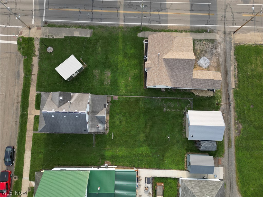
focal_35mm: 24
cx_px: 132
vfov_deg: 56.8
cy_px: 98
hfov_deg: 71.6
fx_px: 182
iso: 100
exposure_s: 1/640
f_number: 1.7
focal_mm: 6.72
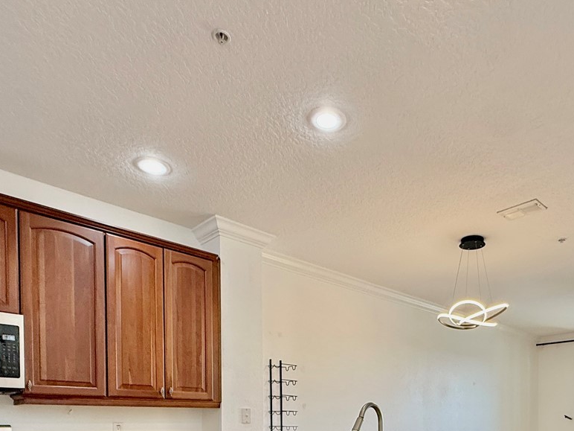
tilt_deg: -0.4
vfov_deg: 41.8
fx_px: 481
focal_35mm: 29
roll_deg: -0.3
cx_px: 364
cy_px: 432
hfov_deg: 60.7
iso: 200
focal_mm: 2.22
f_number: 2.2
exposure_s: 1/120
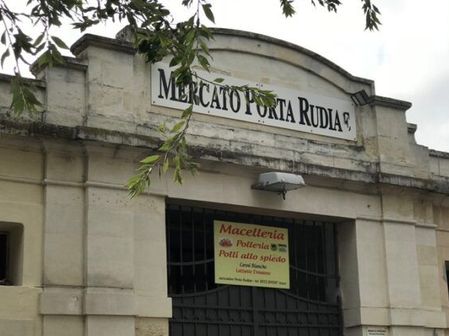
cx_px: 238
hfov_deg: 27.4
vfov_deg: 20.7
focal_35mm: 71
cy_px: 184
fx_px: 921
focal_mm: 6.6
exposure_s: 1/1064
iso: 20
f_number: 2.8
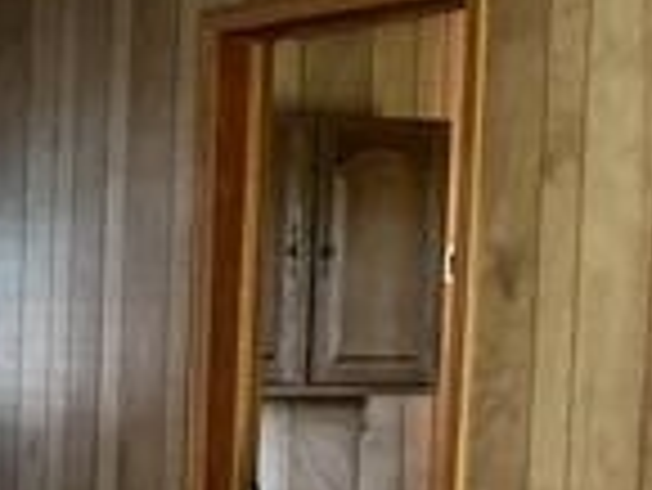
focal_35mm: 115
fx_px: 2168
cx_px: -553
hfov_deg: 14.8
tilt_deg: -3.7
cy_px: 441
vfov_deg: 12.8
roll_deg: -1.0
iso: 400
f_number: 1.5
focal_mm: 5.7
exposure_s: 1/40
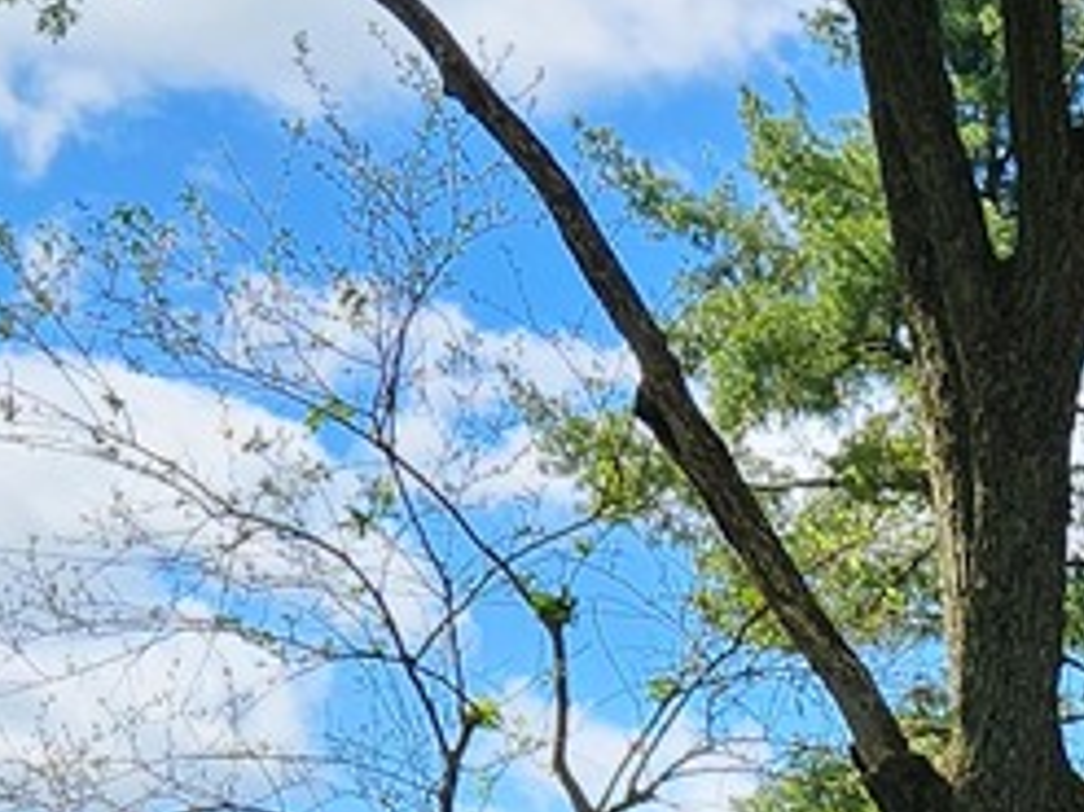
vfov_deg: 10.0
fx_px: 4194
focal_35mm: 134
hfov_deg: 14.1
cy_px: 1760
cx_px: 1466
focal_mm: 5.4
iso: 20
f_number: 1.8
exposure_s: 1/688
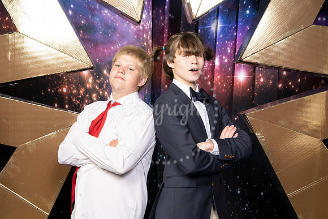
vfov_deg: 25.5
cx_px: 164
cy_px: 110
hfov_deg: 37.5
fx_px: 483
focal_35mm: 53
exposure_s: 1/160
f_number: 9
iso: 320
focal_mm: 53
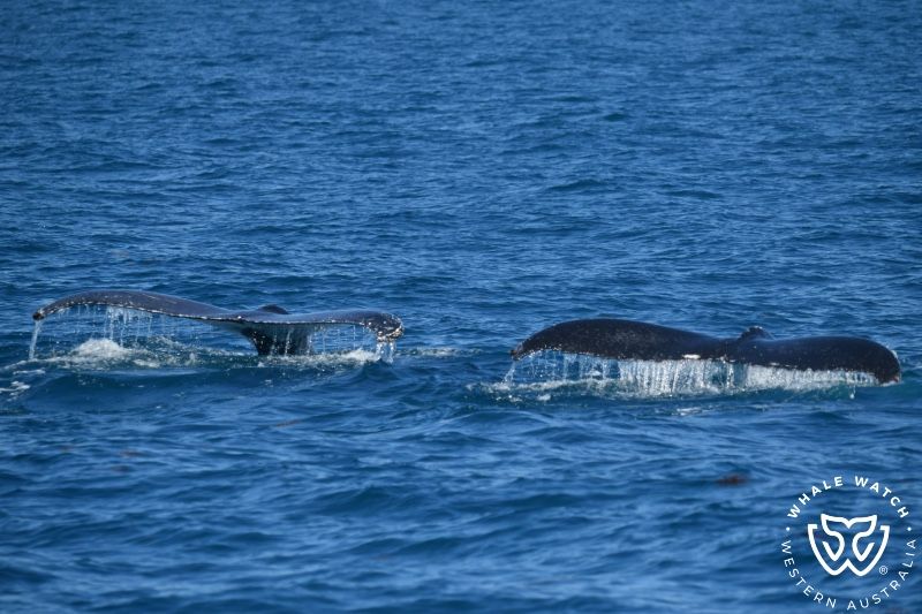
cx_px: 461
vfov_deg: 4.0
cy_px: 307
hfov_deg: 6.1
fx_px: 8705
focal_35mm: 340
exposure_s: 1/8000
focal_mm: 340
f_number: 6
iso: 900
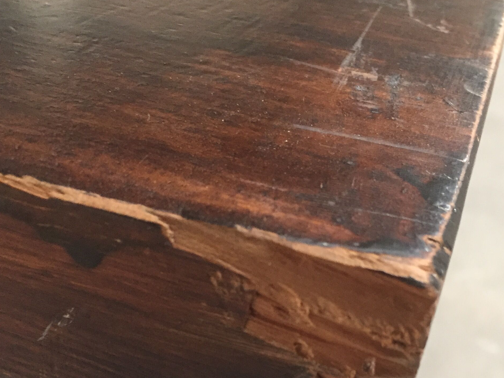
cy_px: 314
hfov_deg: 38.1
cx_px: 295
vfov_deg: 28.4
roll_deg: -7.6
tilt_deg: -41.2
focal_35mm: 50
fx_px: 728
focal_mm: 4.15
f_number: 2.2
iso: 320
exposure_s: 1/33
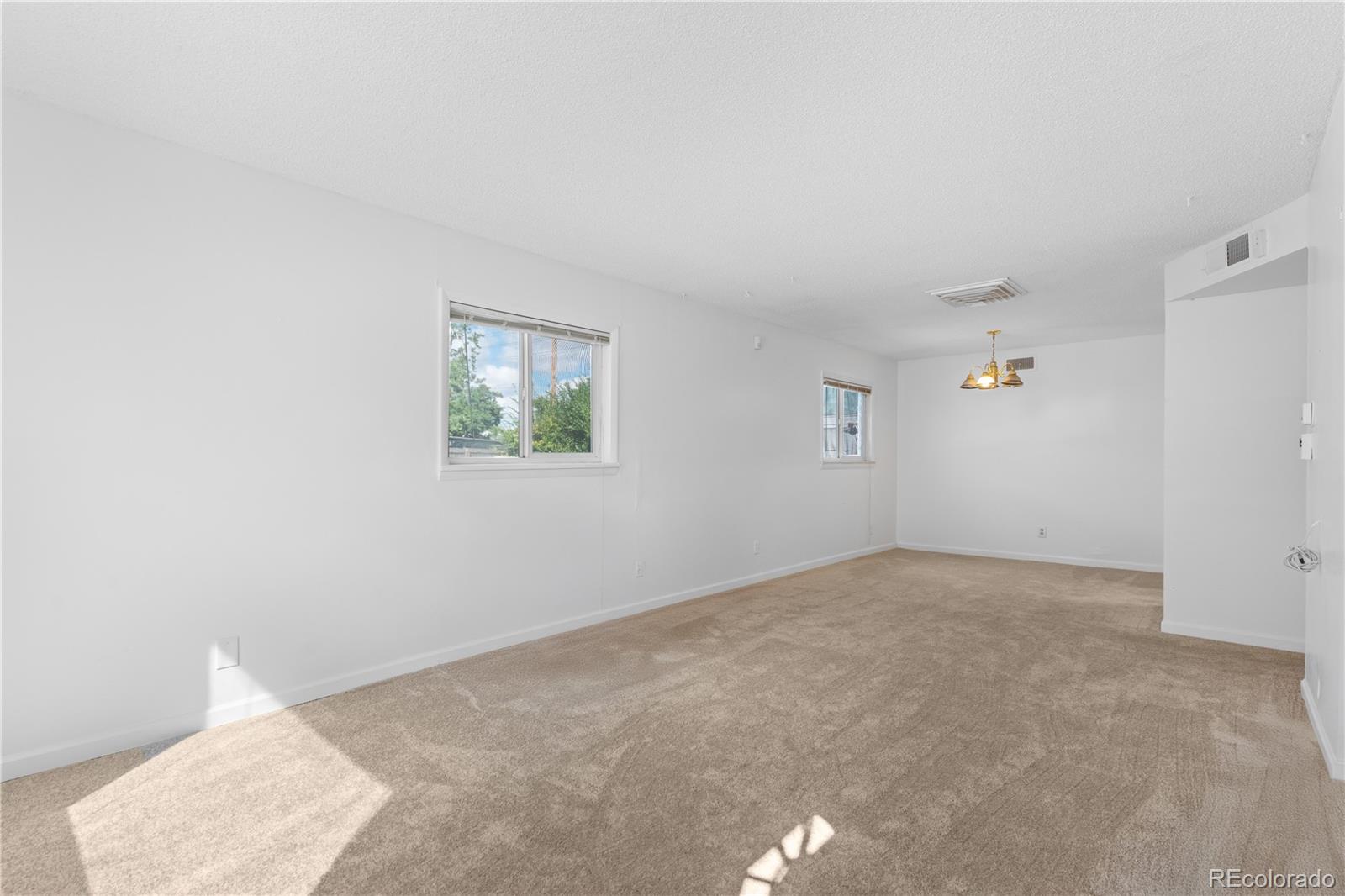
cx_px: 672
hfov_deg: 93.3
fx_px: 635
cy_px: 448
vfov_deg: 70.4
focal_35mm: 17
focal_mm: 17
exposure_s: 1/13
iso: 1000
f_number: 8
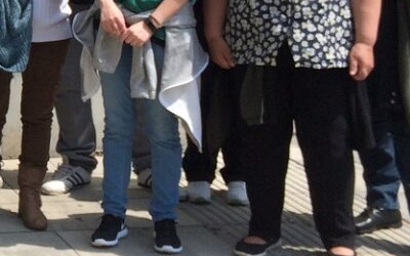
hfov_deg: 15.5
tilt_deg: -1.4
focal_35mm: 118
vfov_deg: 10.9
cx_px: -295
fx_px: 1319
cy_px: -58
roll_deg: -1.2
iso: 32
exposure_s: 1/2053
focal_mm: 4.15
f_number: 2.2
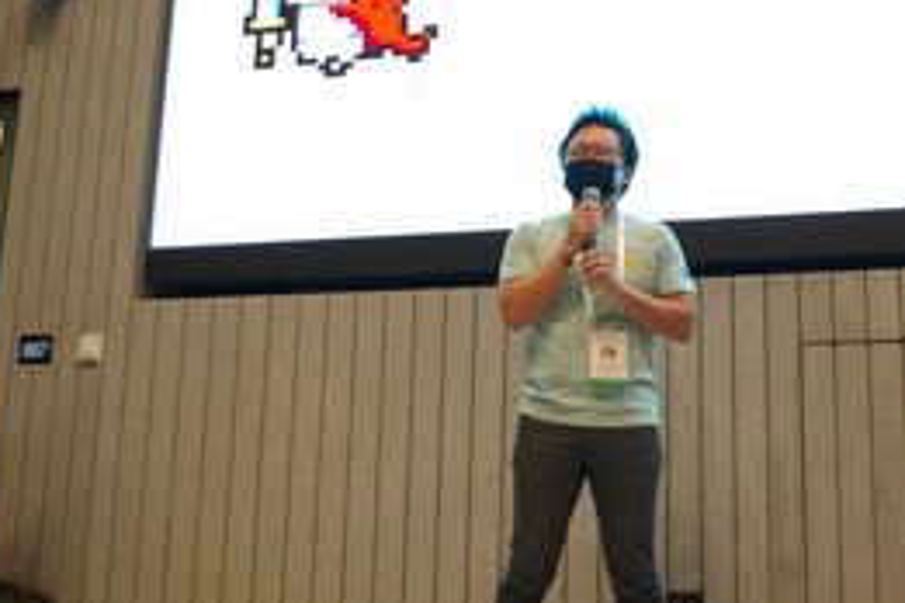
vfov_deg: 25.2
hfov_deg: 37.0
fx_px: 1332
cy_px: 137
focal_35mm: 53
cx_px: 624
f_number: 3.5
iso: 400
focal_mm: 18
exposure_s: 1/50
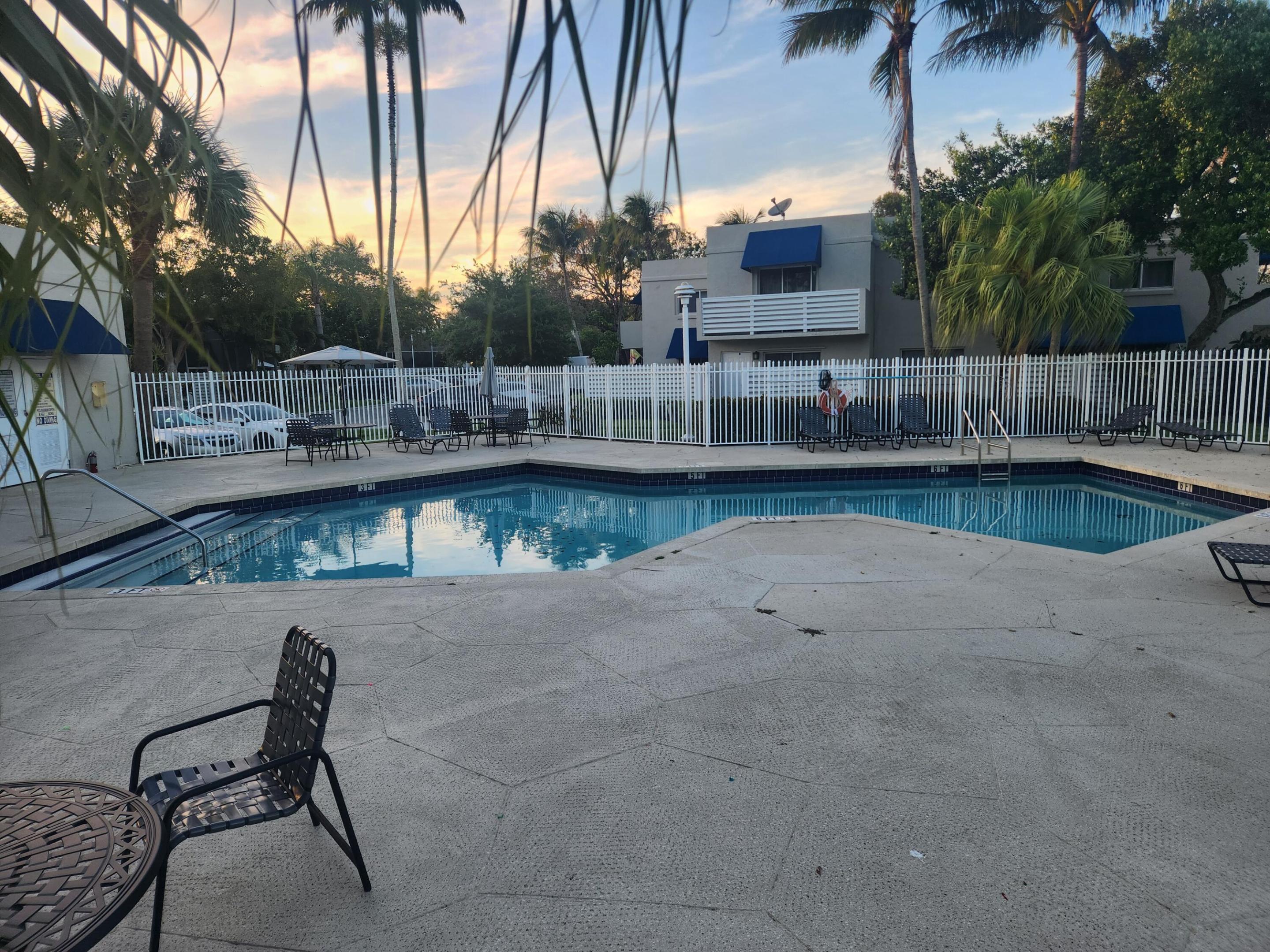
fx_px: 844
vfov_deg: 58.9
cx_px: 635
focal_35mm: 23
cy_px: 476
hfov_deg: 73.9
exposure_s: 1/180
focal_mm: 5.4
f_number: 1.8
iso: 25
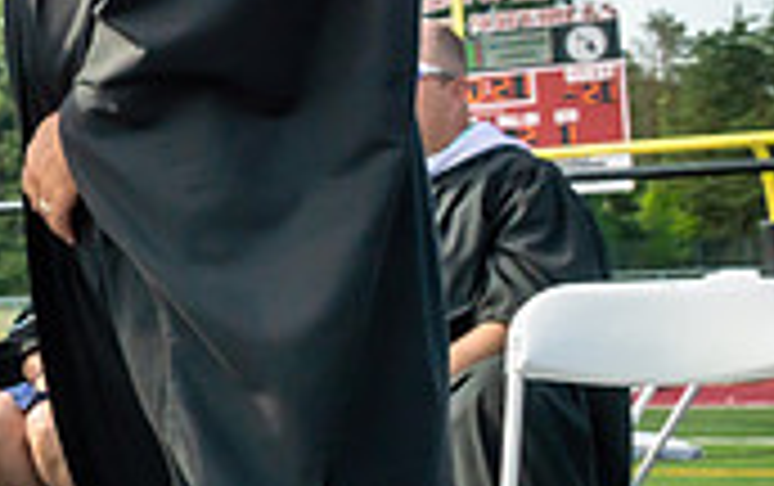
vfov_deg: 12.8
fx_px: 2154
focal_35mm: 102
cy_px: 126
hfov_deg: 18.1
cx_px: -398
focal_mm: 17
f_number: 7.1
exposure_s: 1/800
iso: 200
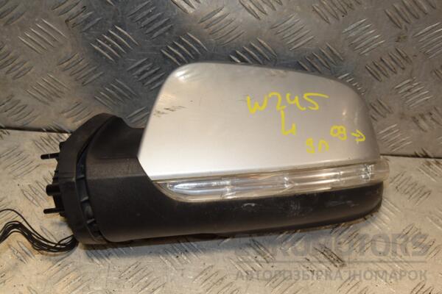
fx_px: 829
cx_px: 221
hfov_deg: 29.9
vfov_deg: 20.2
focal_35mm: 68
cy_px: 147
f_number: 7.1
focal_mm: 45
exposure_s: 1/200
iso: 800
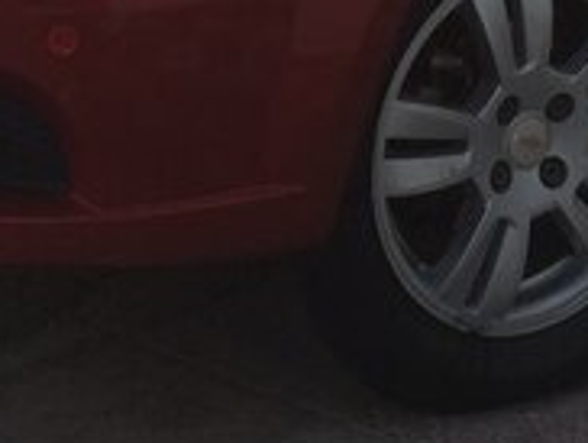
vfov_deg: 13.4
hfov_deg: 18.7
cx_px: 313
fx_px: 1786
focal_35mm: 105
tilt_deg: -5.3
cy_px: -186
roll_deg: -3.6
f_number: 2.2
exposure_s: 1/265
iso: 32
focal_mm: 4.15
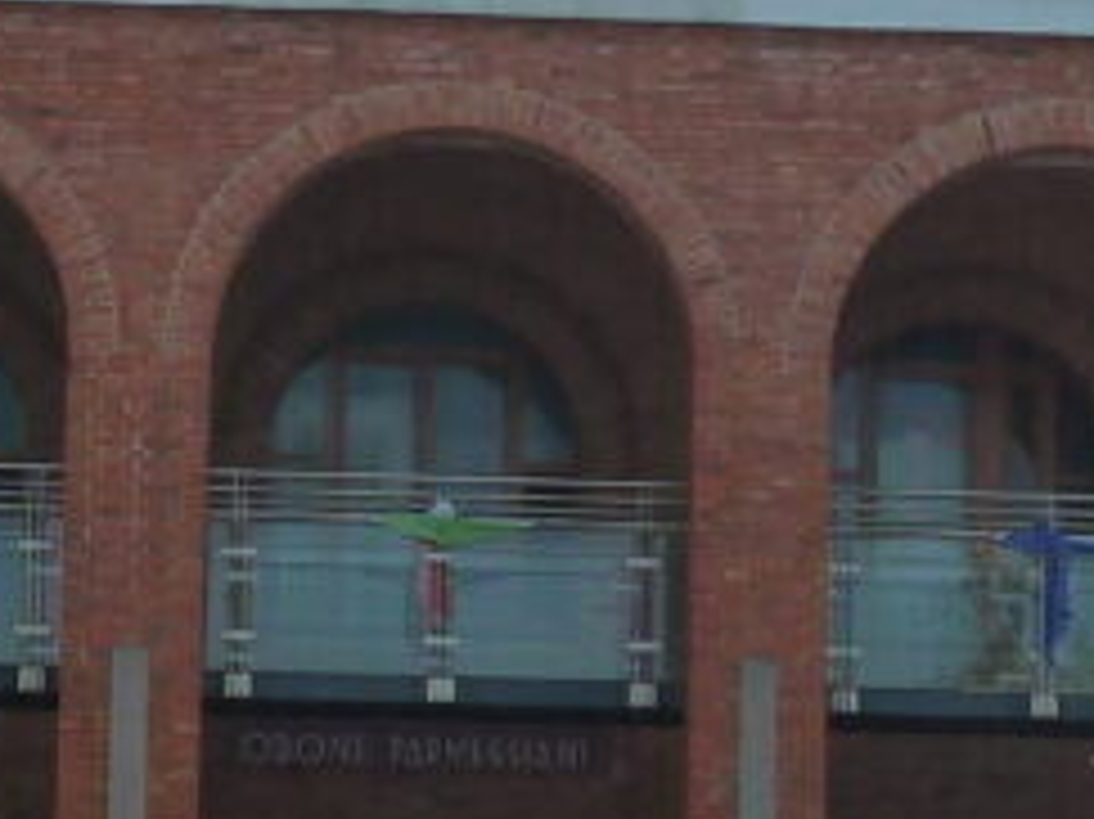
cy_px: 630
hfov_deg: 12.7
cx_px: 653
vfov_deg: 9.5
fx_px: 4928
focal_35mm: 156
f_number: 4.5
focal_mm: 6.1
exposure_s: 1/400
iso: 125
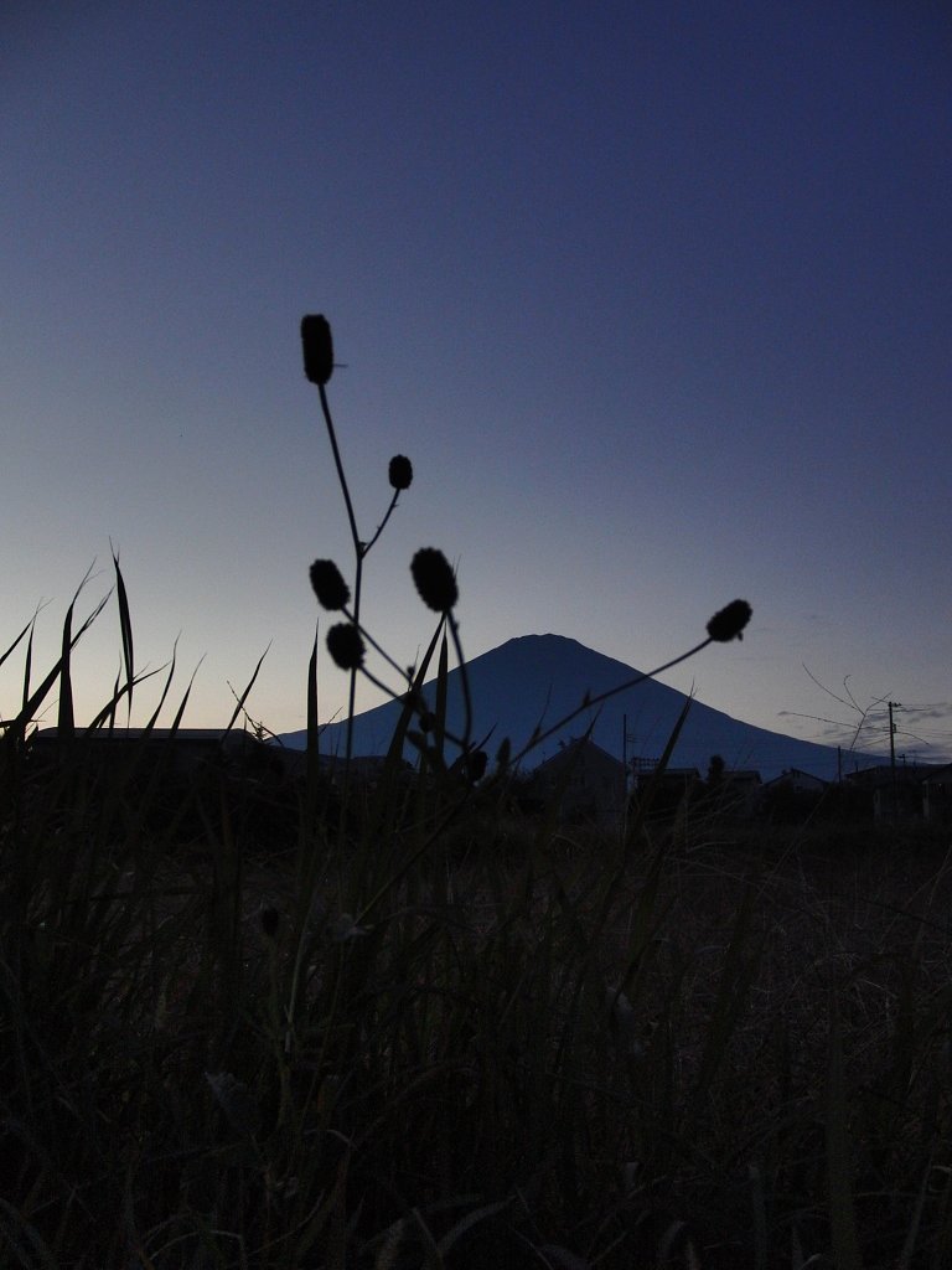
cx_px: 476
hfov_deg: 38.7
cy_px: 635
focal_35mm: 37
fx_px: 1357
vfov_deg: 50.1
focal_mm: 6.42
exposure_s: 1/160
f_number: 3.6
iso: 100
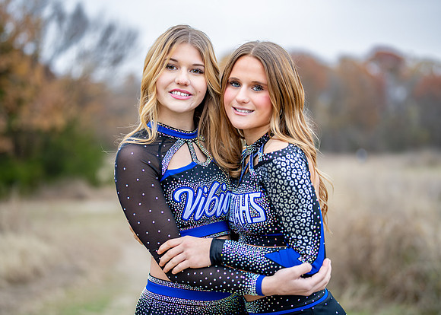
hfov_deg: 34.5
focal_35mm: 57
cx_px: 223
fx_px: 711
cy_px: 147
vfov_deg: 25.0
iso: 400
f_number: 1.2
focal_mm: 50
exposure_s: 1/800
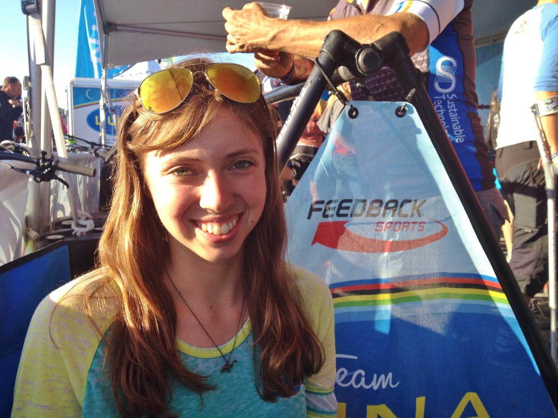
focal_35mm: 35
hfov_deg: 52.6
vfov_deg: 40.7
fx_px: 564
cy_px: 209
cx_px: 279
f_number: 2.4
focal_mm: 4.28
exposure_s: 1/442
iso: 50
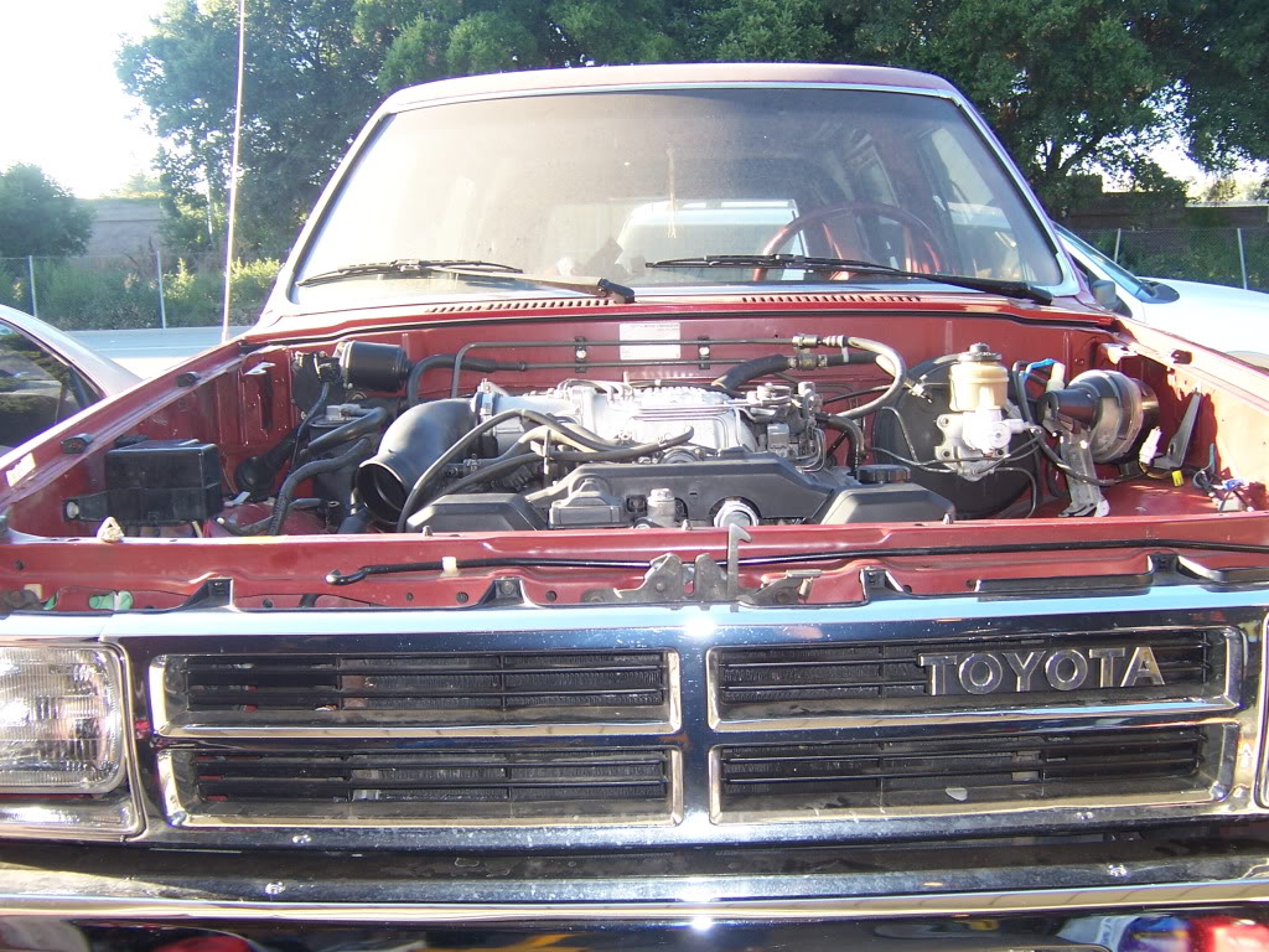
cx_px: 634
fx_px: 1210
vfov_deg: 42.9
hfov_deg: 55.4
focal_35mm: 33
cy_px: 476
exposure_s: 1/60
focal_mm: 5.5
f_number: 2.8
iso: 80
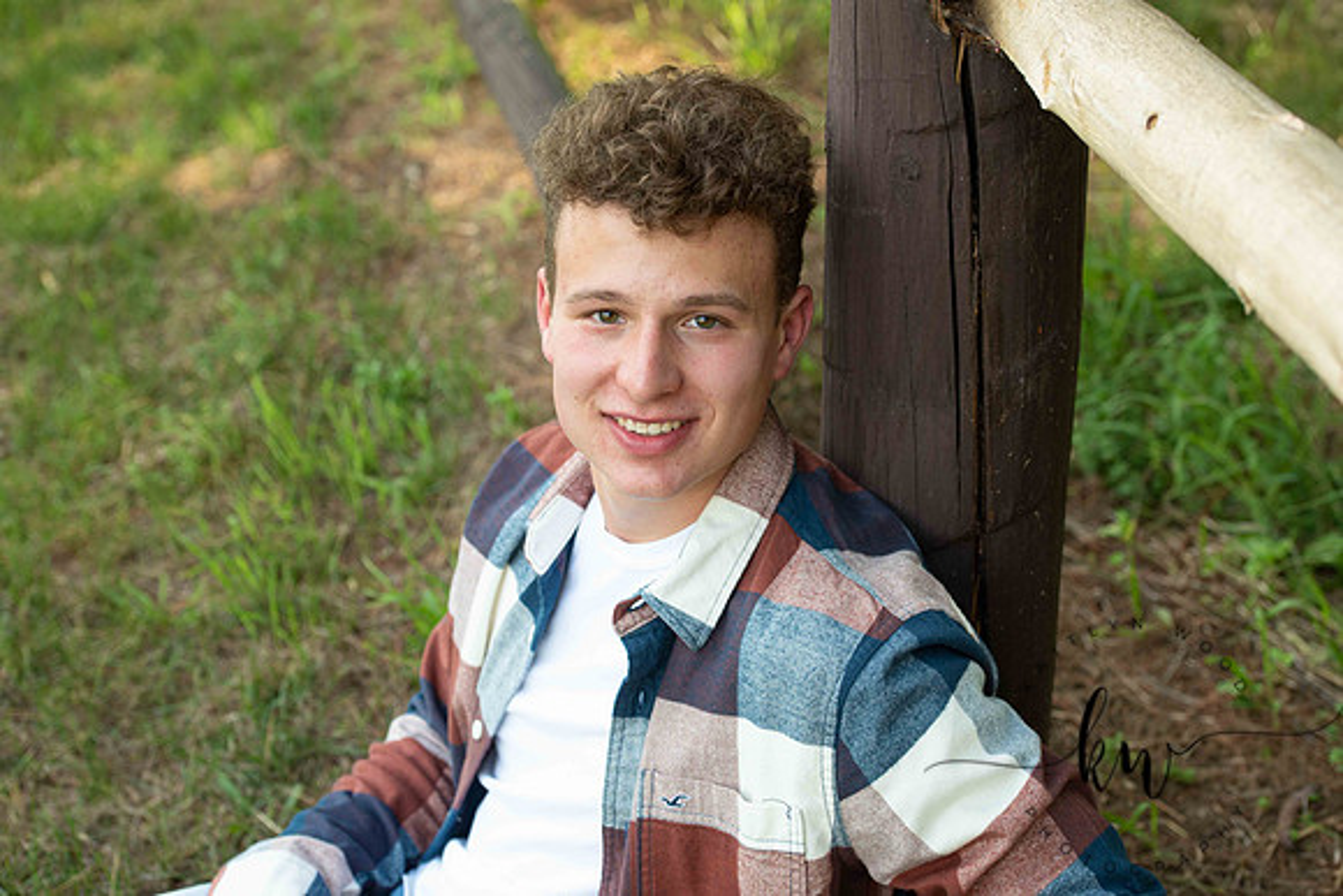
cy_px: 448
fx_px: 2612
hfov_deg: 28.8
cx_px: 672
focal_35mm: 70
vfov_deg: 19.5
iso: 400
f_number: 5
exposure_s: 1/200
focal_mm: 70
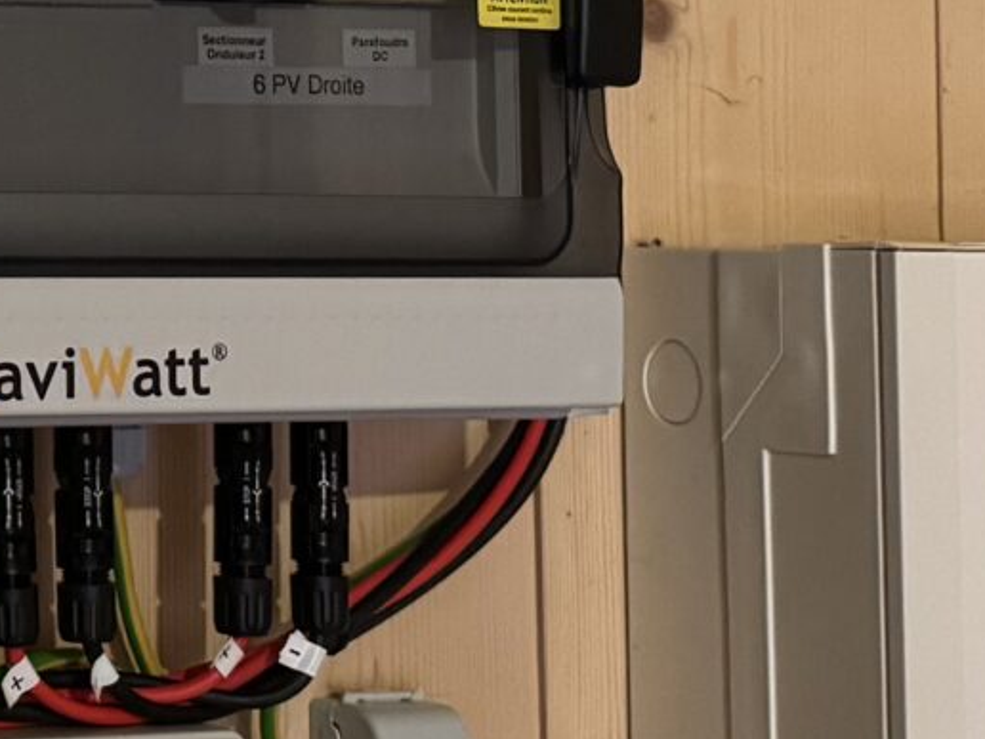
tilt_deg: +3.5
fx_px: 3386
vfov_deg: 12.3
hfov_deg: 15.4
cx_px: -454
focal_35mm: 119
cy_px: 27
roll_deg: +0.3
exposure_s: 1/33
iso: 640
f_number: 1.78
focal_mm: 6.76
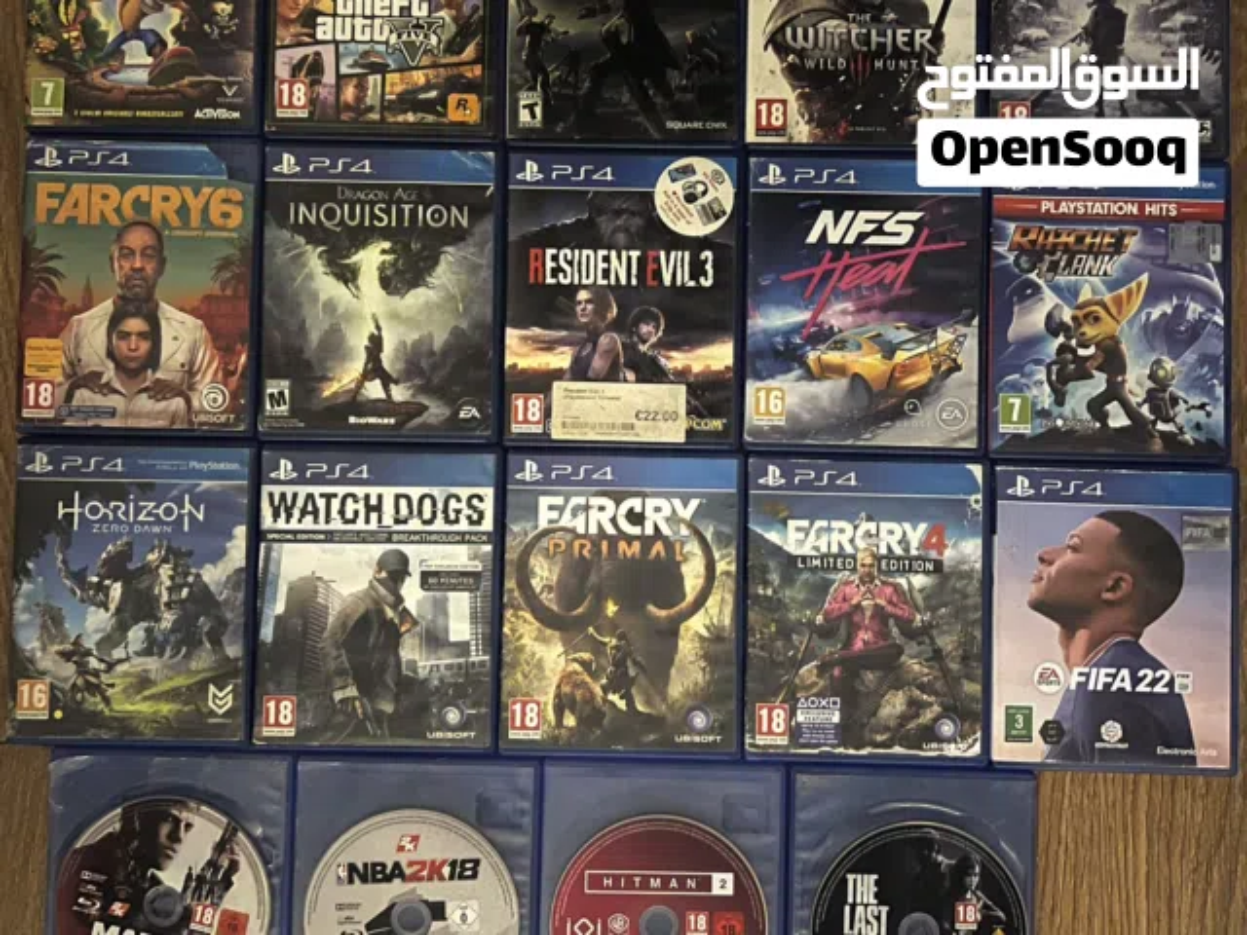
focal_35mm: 26
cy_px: 468
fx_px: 937
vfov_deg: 53.1
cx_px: 624
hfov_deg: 67.3
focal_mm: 5.7
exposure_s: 1/30
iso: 1250
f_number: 1.5
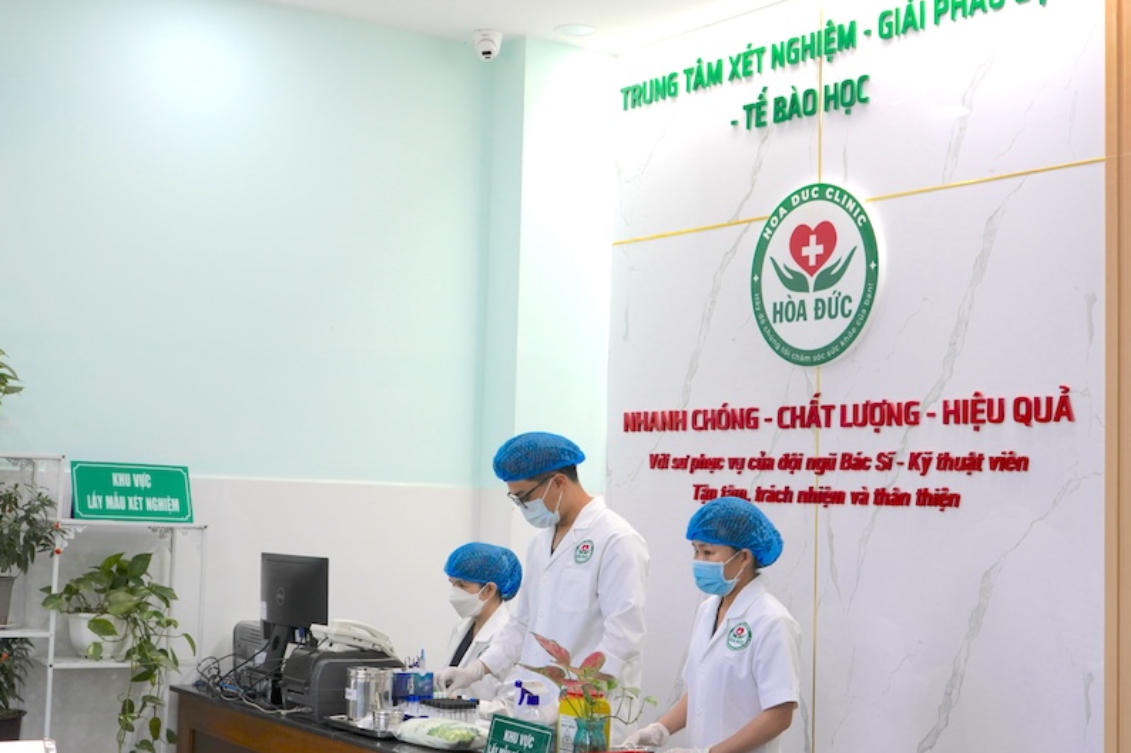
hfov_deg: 38.9
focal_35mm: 51
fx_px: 1602
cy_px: 354
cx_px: 538
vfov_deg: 26.5
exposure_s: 1/160
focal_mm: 30
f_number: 4
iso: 200
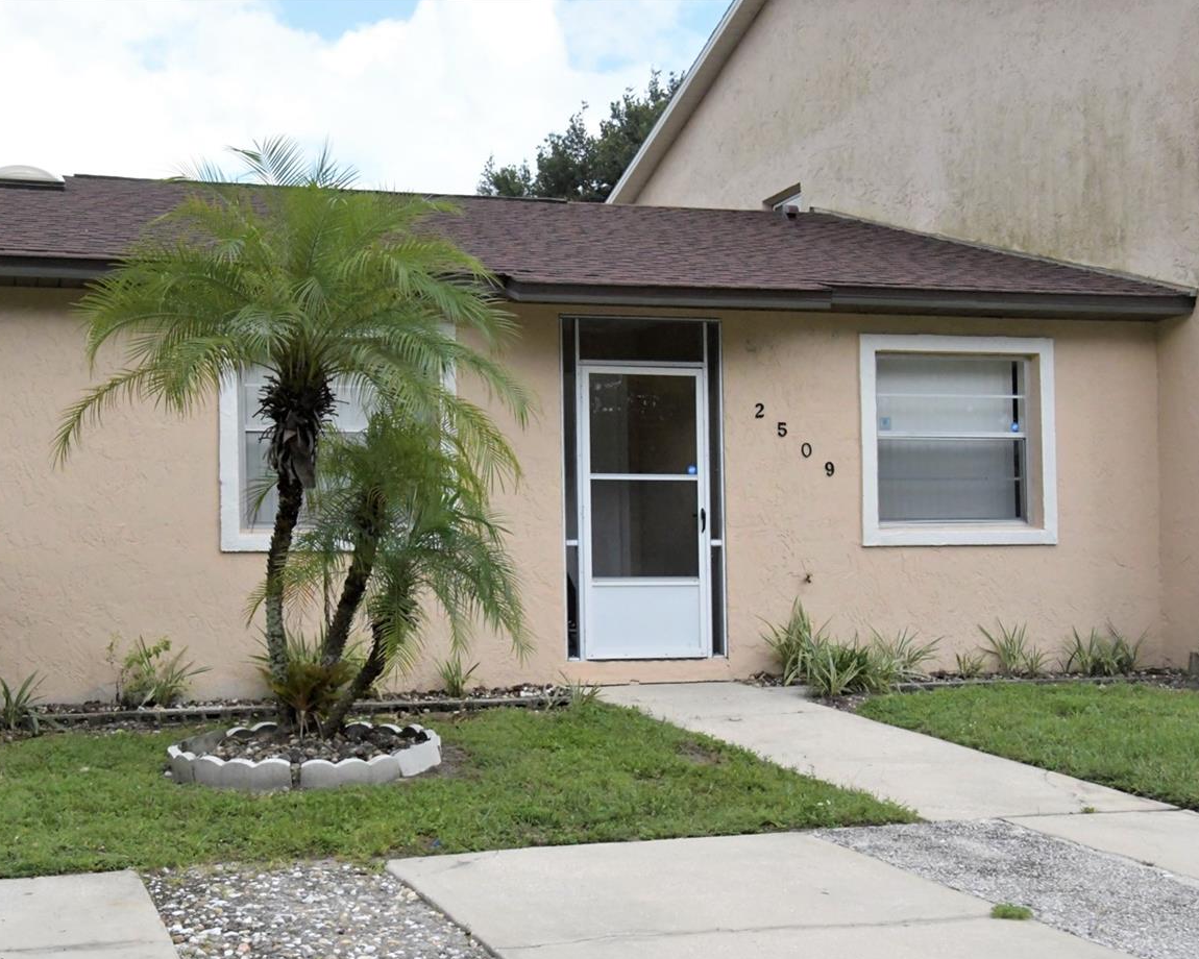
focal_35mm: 47
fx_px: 1668
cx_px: 472
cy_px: 550
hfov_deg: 39.4
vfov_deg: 32.0
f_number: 11
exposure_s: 1/4000
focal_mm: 24
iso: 6400
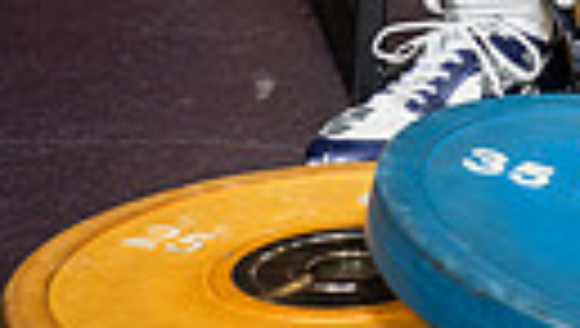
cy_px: -647
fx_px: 2803
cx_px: 571
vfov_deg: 6.2
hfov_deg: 11.7
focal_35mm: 182
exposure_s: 1/250
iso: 500
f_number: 5.6
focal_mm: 50
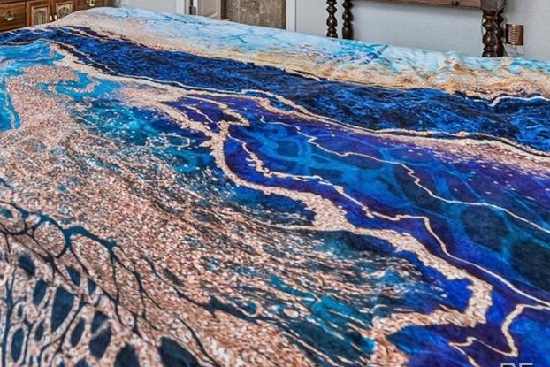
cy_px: -80
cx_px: -65
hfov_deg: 41.5
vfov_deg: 30.8
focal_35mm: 36
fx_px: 550
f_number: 11
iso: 280
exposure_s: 1/15
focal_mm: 14
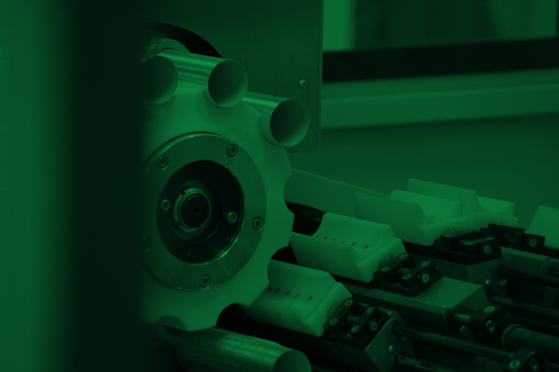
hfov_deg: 8.6
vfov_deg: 5.7
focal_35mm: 240
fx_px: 3725
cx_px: 280
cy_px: 186
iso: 1600
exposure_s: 1/60
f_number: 5
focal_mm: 160
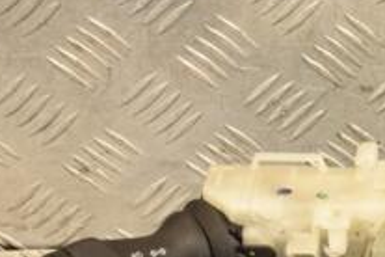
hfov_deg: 11.6
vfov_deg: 7.8
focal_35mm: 174
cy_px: 274
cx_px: 471
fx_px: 1861
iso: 800
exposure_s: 1/200
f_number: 6.3
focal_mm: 40
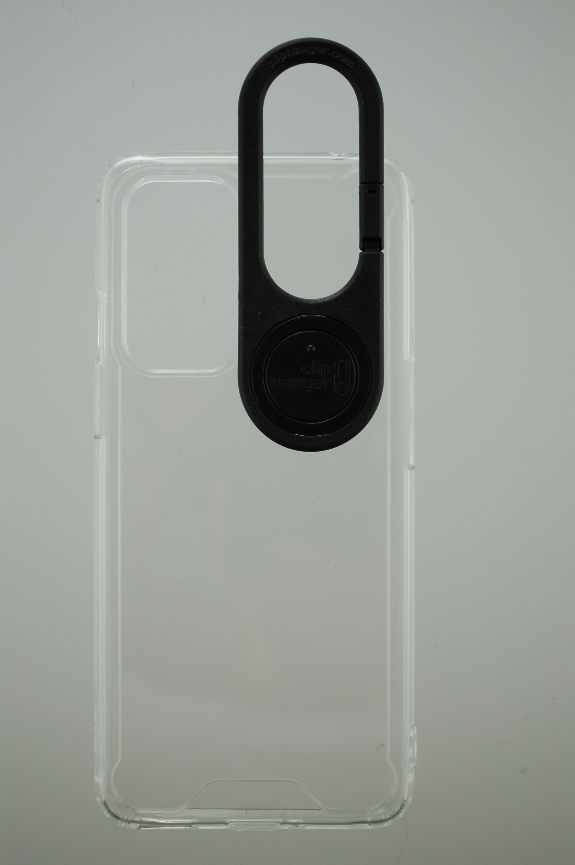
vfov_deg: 35.1
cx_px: 288
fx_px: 1368
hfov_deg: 23.7
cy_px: 432
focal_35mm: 57
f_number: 5.3
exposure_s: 1/50
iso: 400
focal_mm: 38
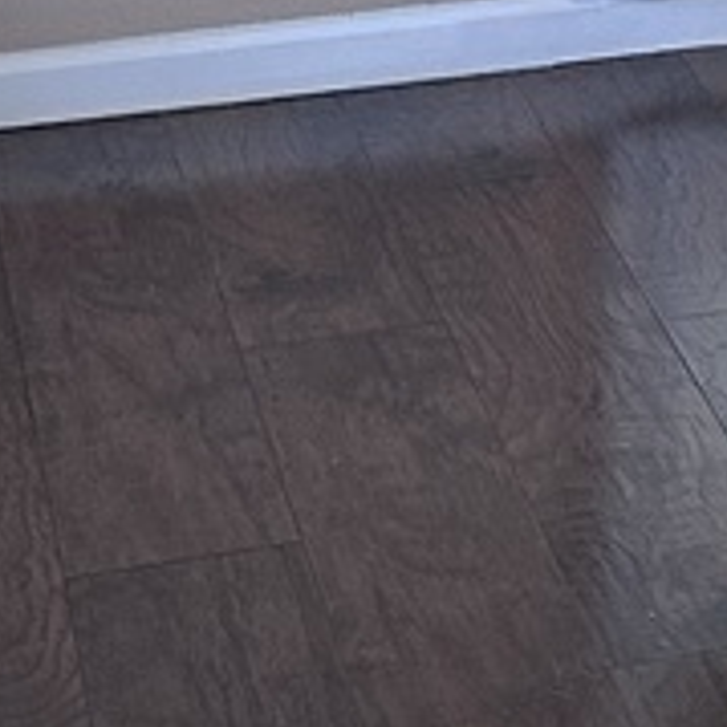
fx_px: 4063
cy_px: -609
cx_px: 1885
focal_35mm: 171
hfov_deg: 9.0
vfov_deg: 9.7
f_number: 1.78
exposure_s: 1/120
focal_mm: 6.86
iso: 160
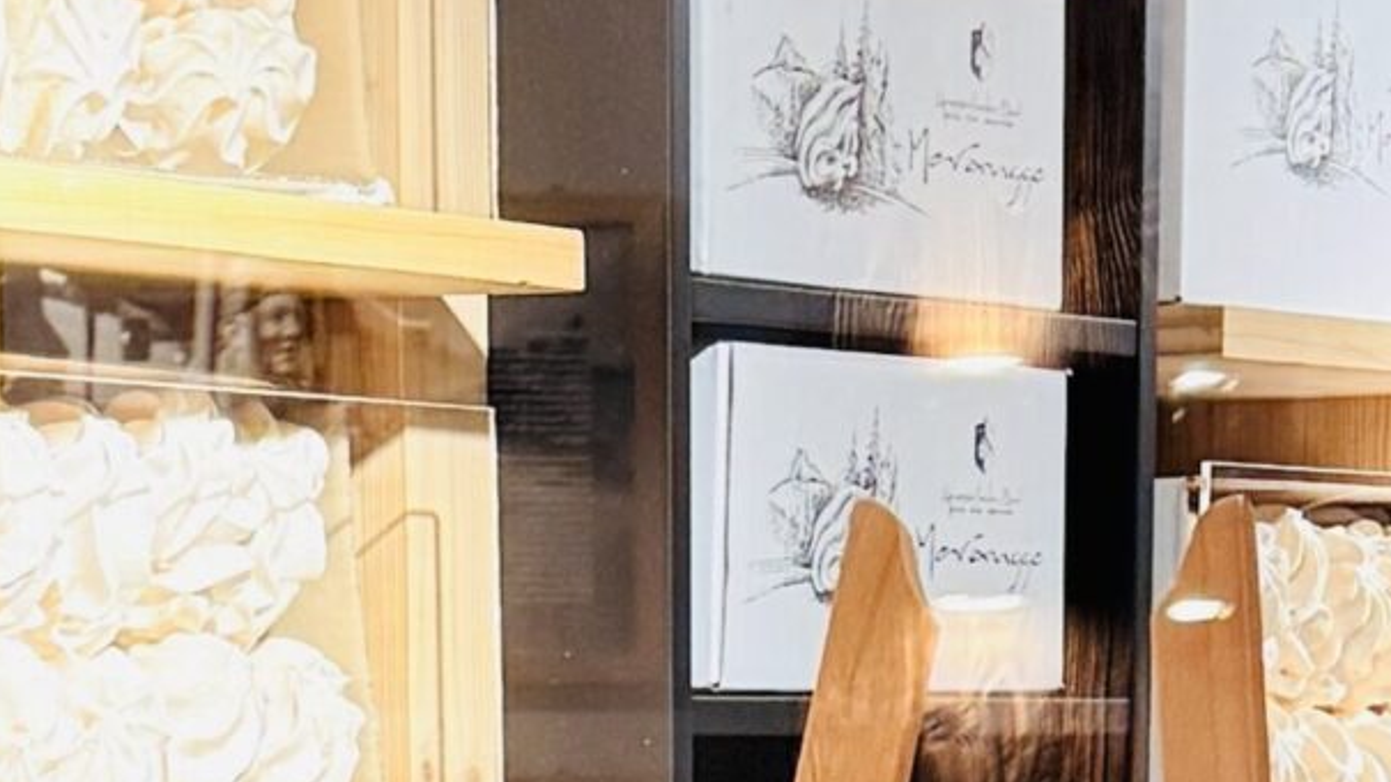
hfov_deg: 23.8
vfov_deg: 14.6
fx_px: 3061
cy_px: 423
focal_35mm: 83
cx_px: -191
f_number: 1.78
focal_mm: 6.76
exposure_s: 1/61
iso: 200
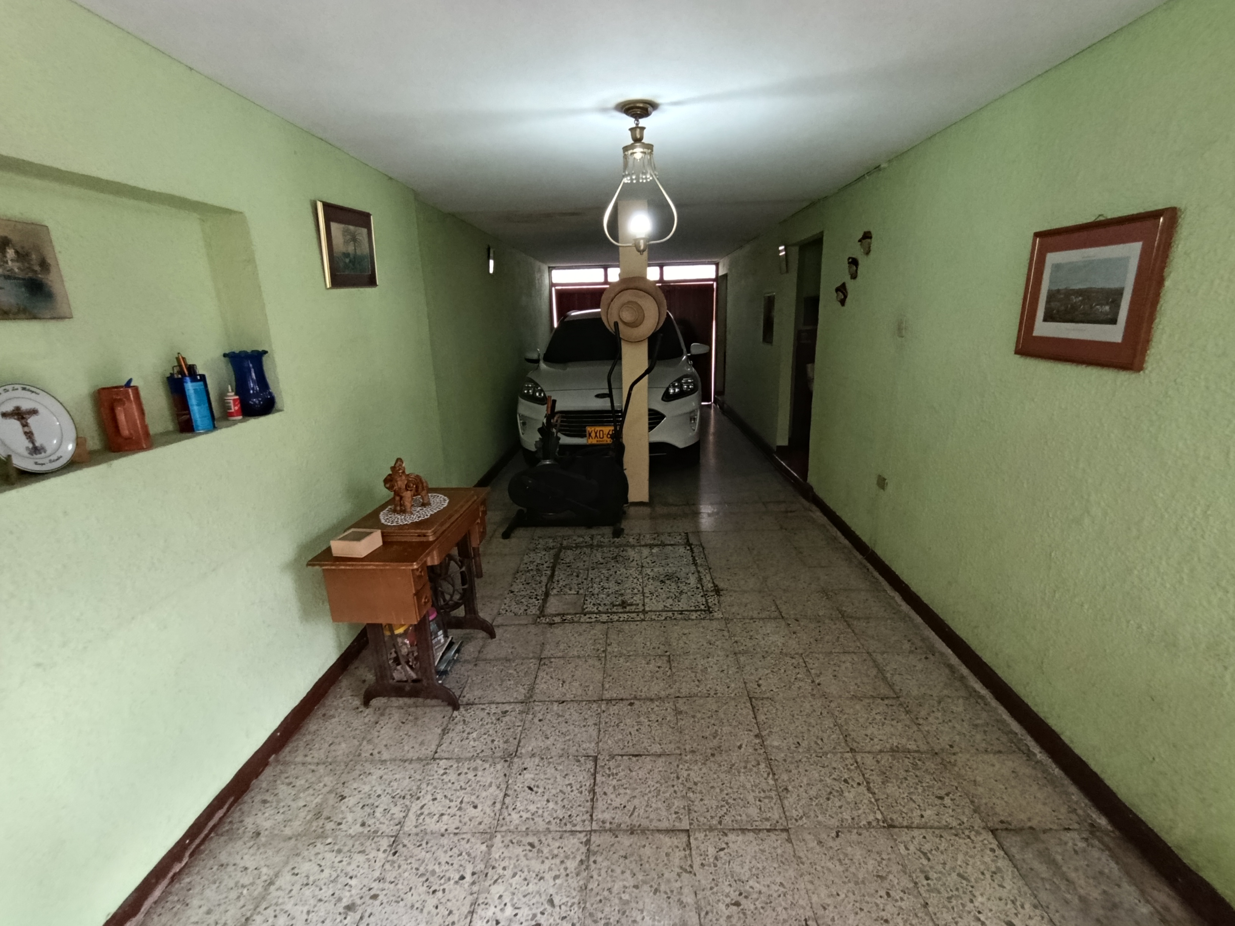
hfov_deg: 98.2
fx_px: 535
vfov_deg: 81.7
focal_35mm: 15
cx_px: 618
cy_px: 463
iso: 418
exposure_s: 1/40
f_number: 2.2
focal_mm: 1.65
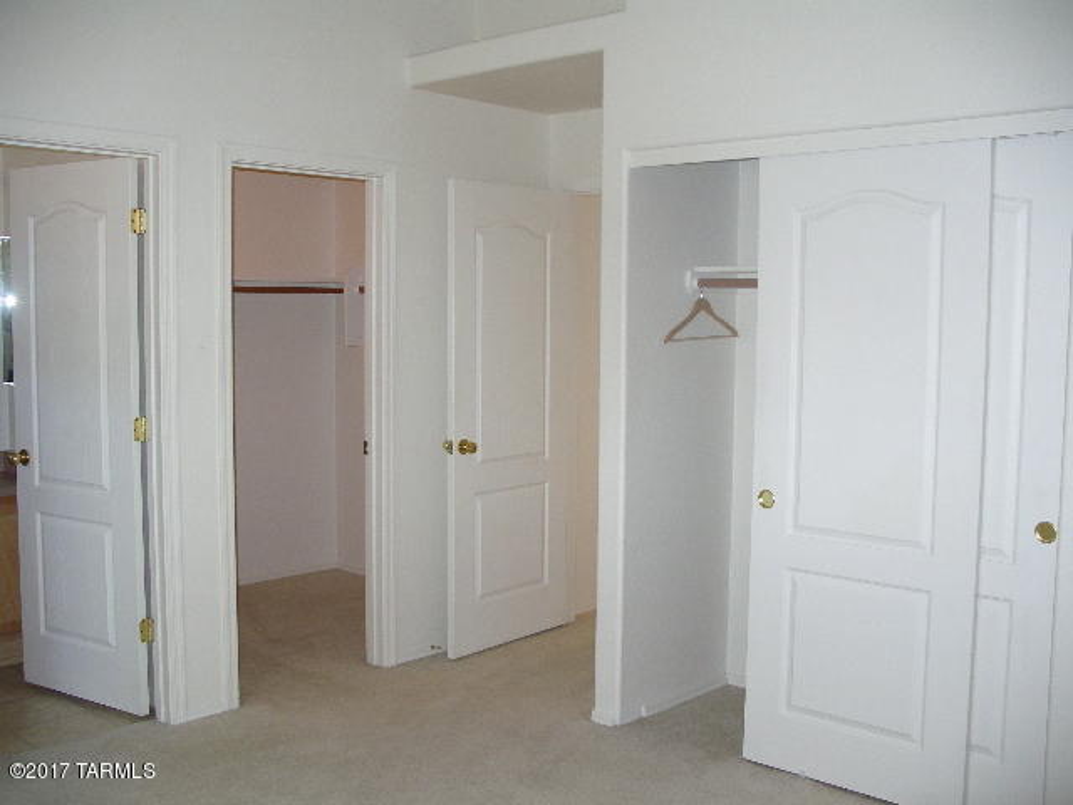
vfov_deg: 38.7
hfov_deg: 50.1
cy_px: 402
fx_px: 1147
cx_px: 536
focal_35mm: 37
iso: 200
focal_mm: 7.8
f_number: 2.8
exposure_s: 1/40
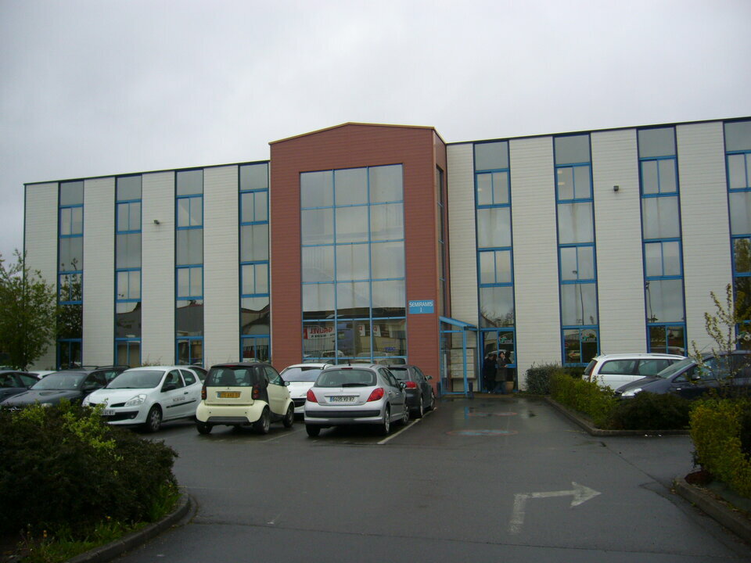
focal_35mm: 35
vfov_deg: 40.7
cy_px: 282
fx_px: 759
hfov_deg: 52.6
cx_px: 376
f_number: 2.8
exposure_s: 1/320
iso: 80
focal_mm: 5.8
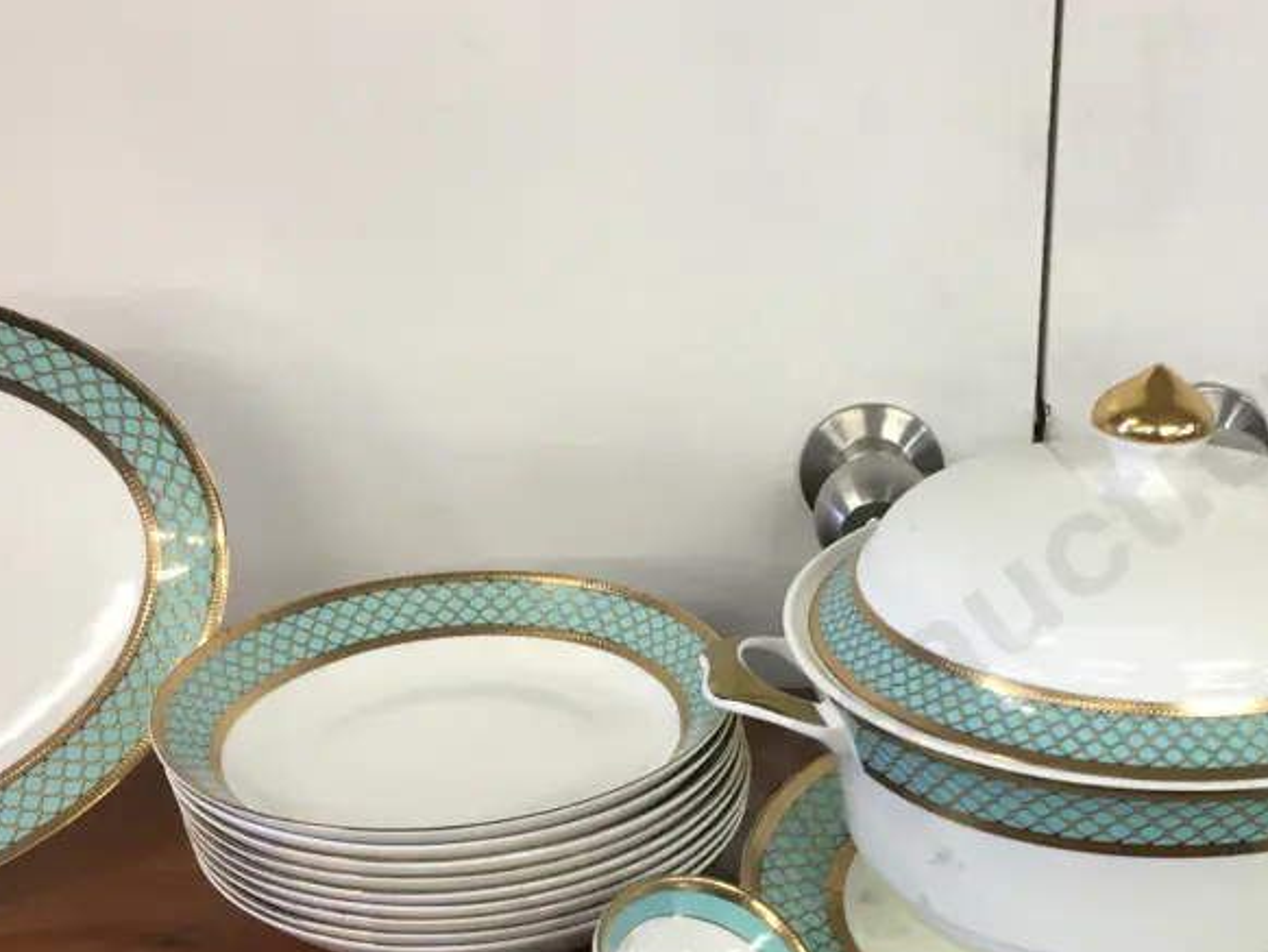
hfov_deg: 37.0
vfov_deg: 28.1
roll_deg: -0.4
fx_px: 1869
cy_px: 728
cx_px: 854
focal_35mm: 51
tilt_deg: -25.8
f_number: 2.2
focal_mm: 4.15
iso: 32
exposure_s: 1/17
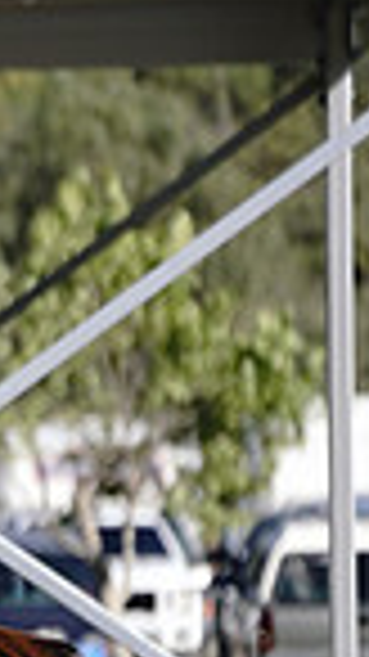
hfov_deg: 1.0
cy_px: 821
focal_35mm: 1161
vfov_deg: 1.9
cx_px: -760
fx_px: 20218
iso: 320
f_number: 5.6
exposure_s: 1/2000
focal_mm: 279
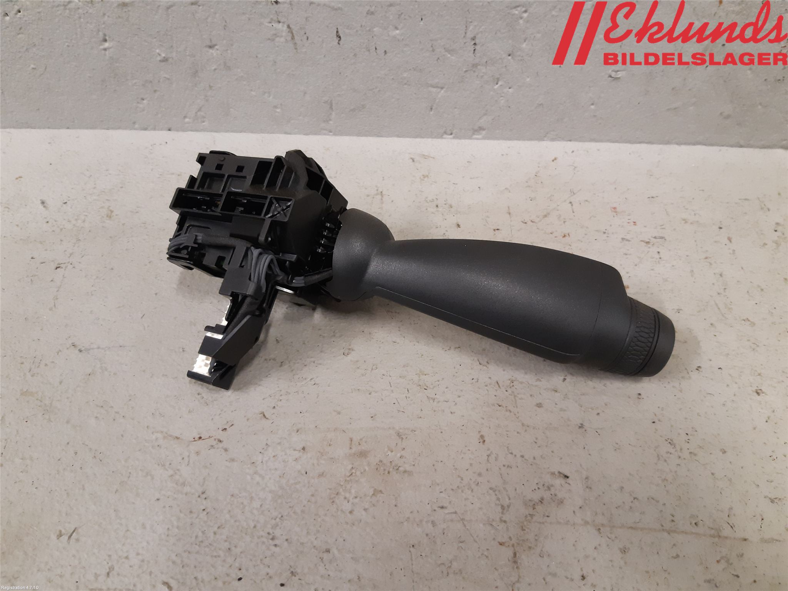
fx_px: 592
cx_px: 394
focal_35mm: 26
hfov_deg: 67.3
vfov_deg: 53.1
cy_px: 296
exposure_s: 1/50
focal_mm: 3.93
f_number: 1.7
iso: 200
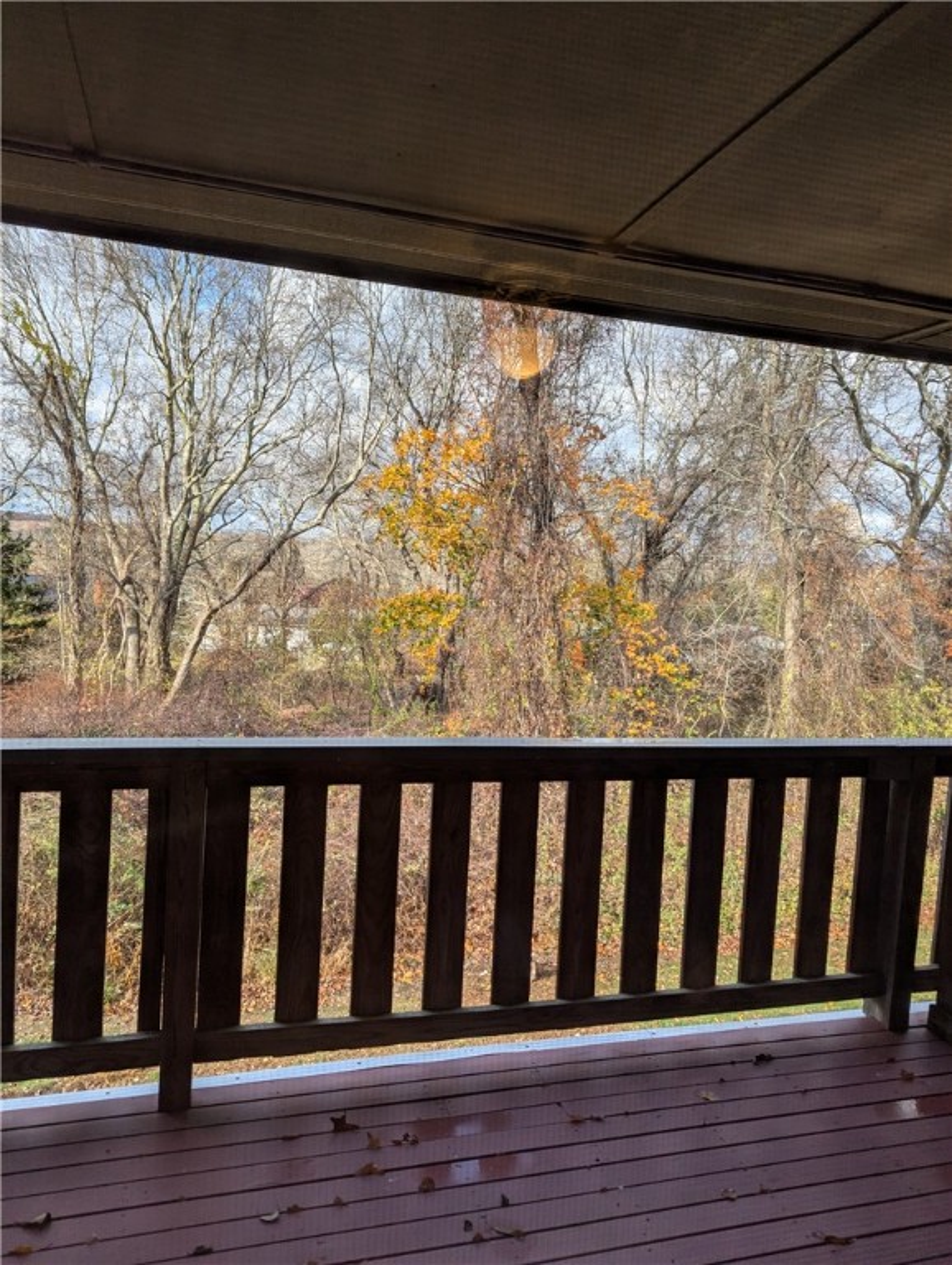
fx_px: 878
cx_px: 476
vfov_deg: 71.5
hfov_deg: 56.9
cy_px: 632
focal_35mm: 24
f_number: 1.85
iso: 41
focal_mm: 6.81
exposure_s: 1/331
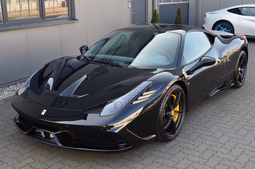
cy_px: 84
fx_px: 318
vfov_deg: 29.7
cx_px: 128
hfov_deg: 43.7
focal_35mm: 45
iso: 400
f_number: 8
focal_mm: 30
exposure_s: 1/60
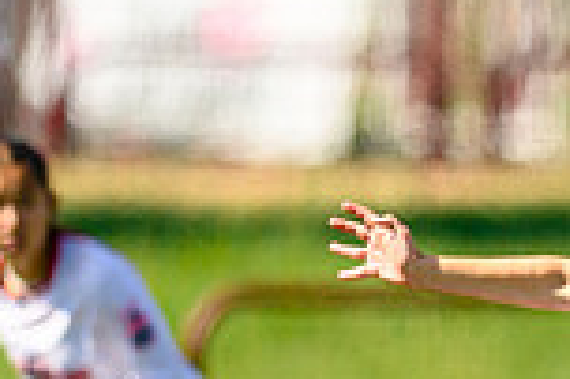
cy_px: 538
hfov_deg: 0.8
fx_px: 38670
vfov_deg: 0.6
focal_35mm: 2445
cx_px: 846
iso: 100
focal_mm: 400
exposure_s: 1/1600
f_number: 3.2
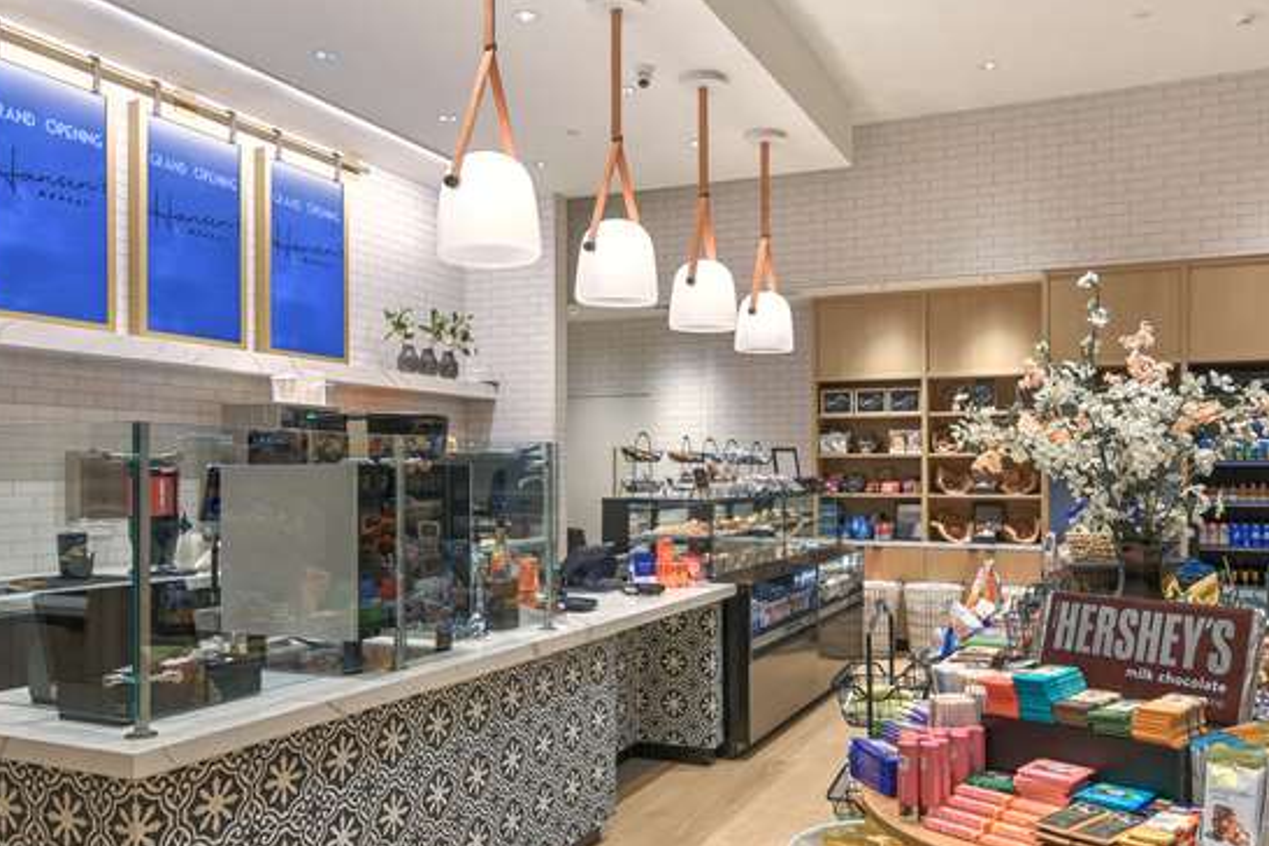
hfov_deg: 61.9
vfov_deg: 43.5
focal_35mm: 30
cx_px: 677
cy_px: 473
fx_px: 1057
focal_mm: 16
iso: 320
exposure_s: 1/13
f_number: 9
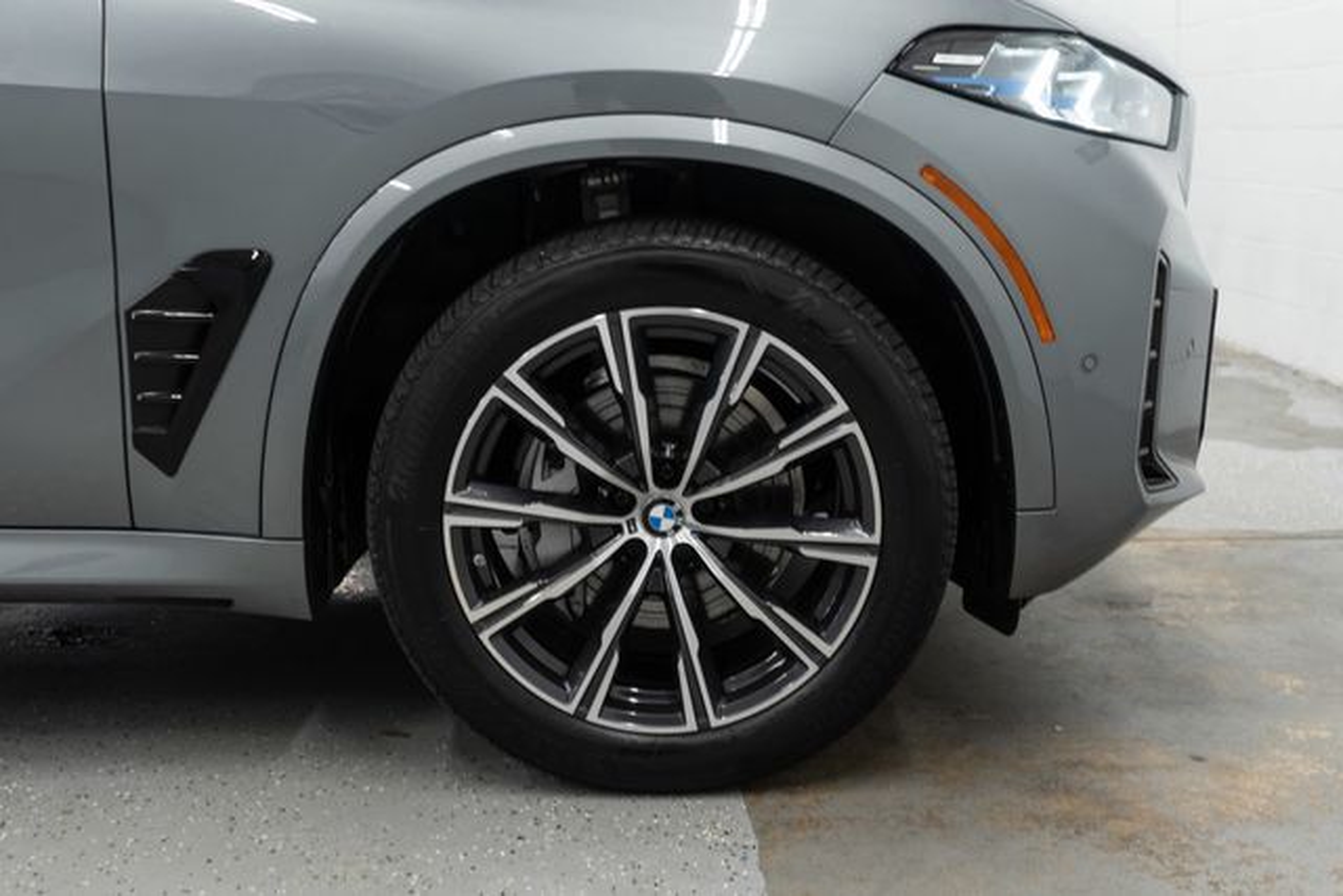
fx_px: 1567
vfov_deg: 31.9
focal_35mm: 42
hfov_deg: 46.4
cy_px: 448
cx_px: 672
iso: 250
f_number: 3.2
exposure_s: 1/40
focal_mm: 28
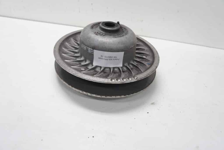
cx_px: 112
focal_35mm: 30
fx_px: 187
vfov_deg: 43.6
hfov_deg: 61.9
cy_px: 75
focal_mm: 20
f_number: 4.5
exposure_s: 1/60
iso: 320
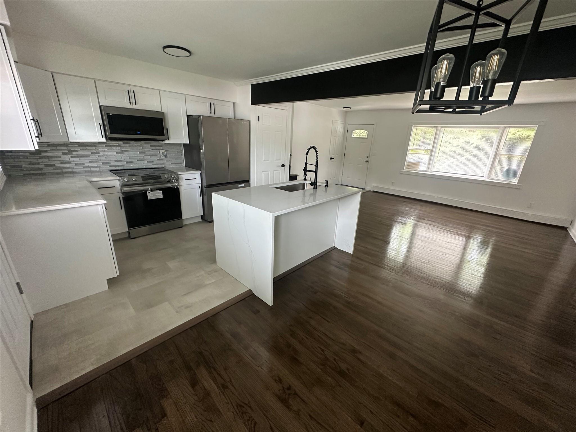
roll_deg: -2.6
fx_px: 233
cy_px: 216
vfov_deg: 85.7
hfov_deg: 102.1
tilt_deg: -18.7
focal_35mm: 14
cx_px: 288
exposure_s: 1/81
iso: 320
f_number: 2.2
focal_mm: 2.22
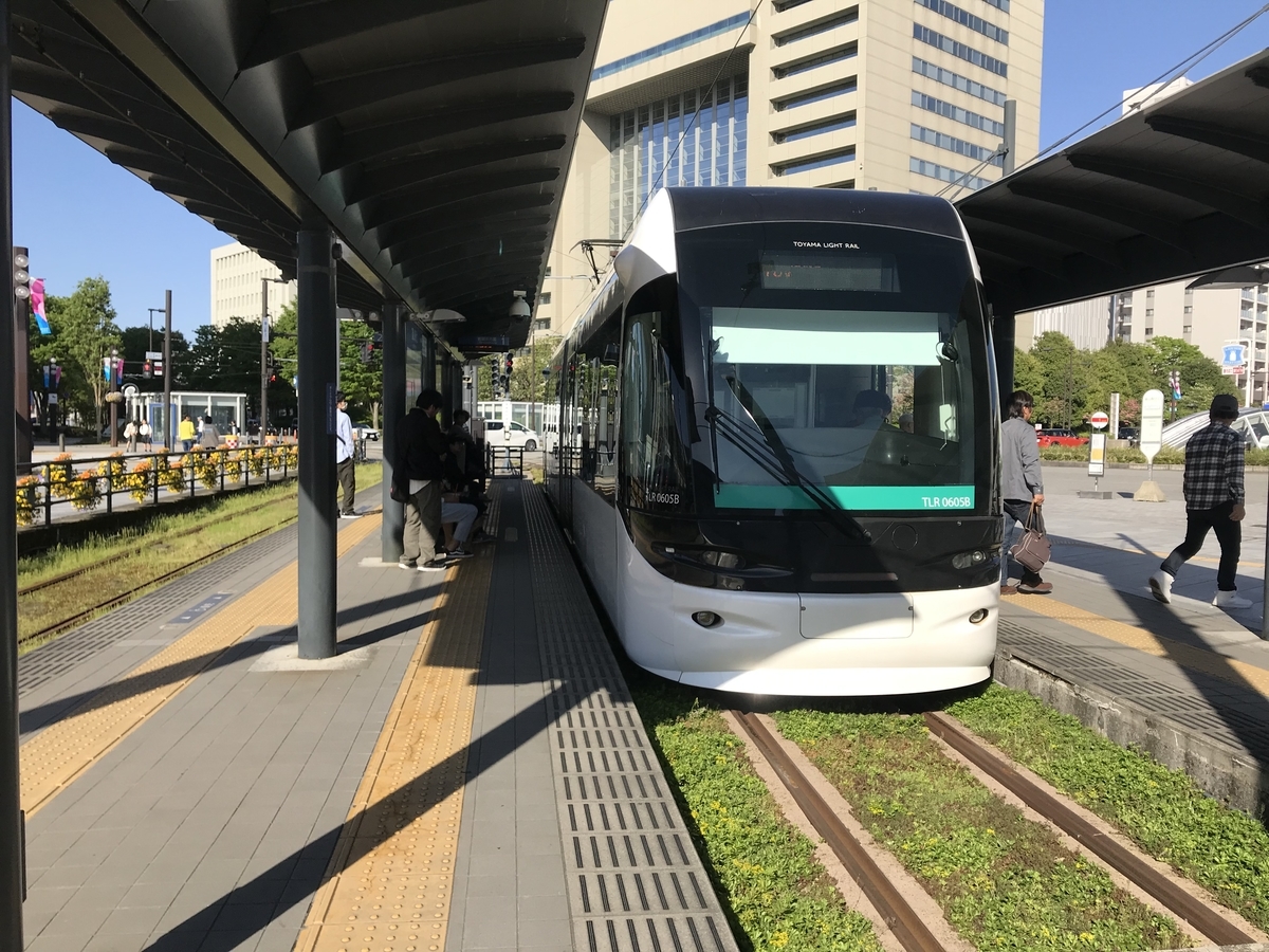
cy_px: 476
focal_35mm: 28
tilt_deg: +0.4
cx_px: 634
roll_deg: +0.2
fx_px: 1026
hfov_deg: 63.4
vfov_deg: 49.7
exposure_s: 1/1996
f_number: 1.8
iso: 20
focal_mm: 3.99
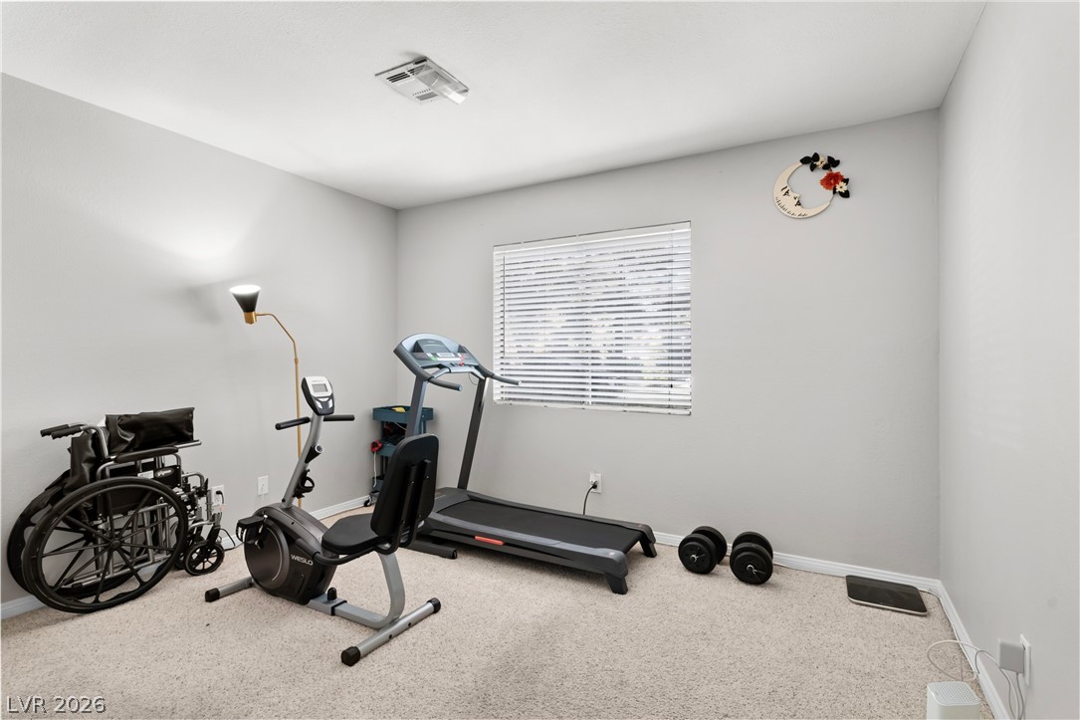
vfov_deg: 70.4
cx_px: 540
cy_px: 360
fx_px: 510
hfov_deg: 93.3
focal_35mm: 17
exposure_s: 1/15
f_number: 8
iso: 500
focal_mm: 17
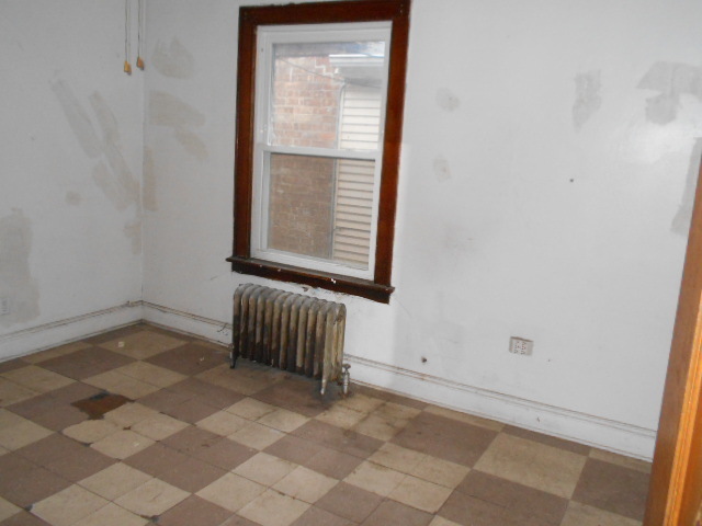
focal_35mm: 28
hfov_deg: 63.4
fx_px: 568
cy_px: 263
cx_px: 351
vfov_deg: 49.7
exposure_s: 1/25
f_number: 3.4
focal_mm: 5.1
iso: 400
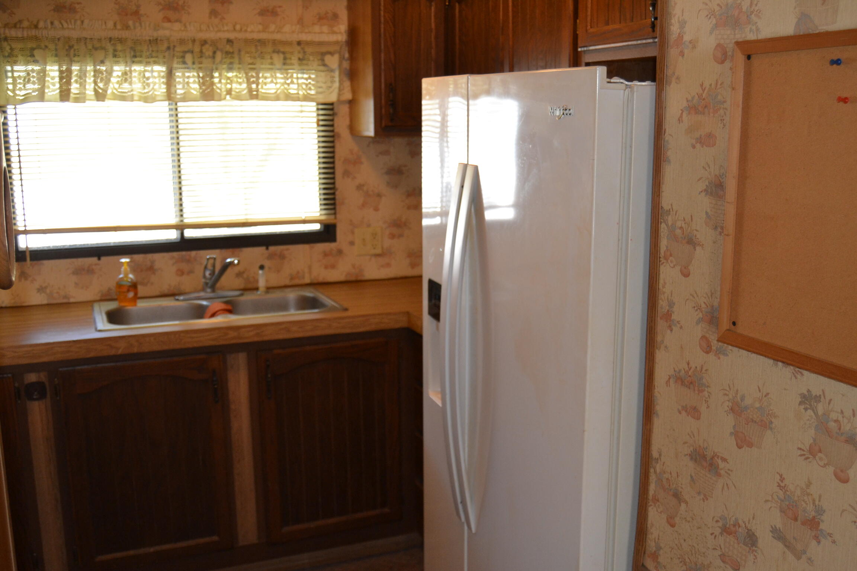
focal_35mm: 36
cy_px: 286
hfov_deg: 53.1
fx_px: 857
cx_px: 428
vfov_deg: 36.9
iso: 720
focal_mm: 24
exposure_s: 1/60
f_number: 3.8
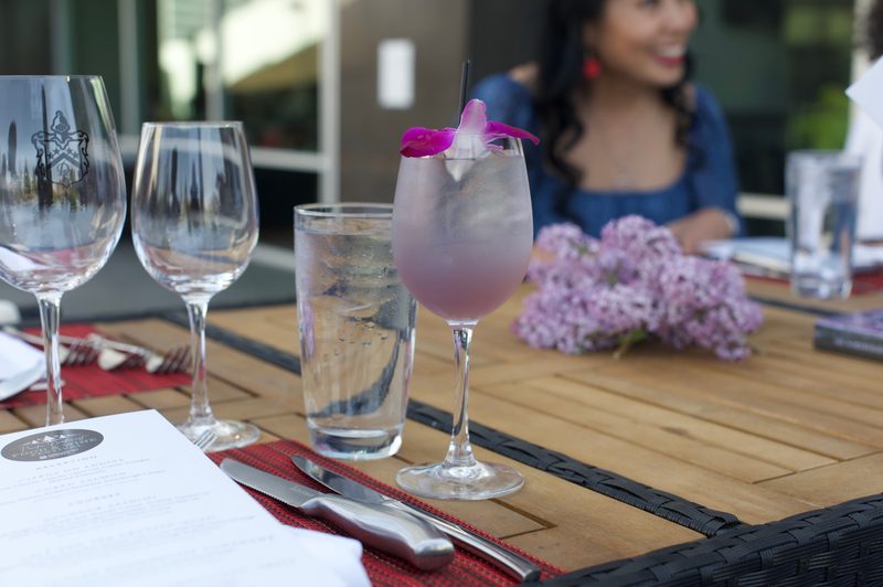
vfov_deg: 26.9
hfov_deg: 39.6
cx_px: 442
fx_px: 1225
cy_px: 294
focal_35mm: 50
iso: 200
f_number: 5
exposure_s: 1/250
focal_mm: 50
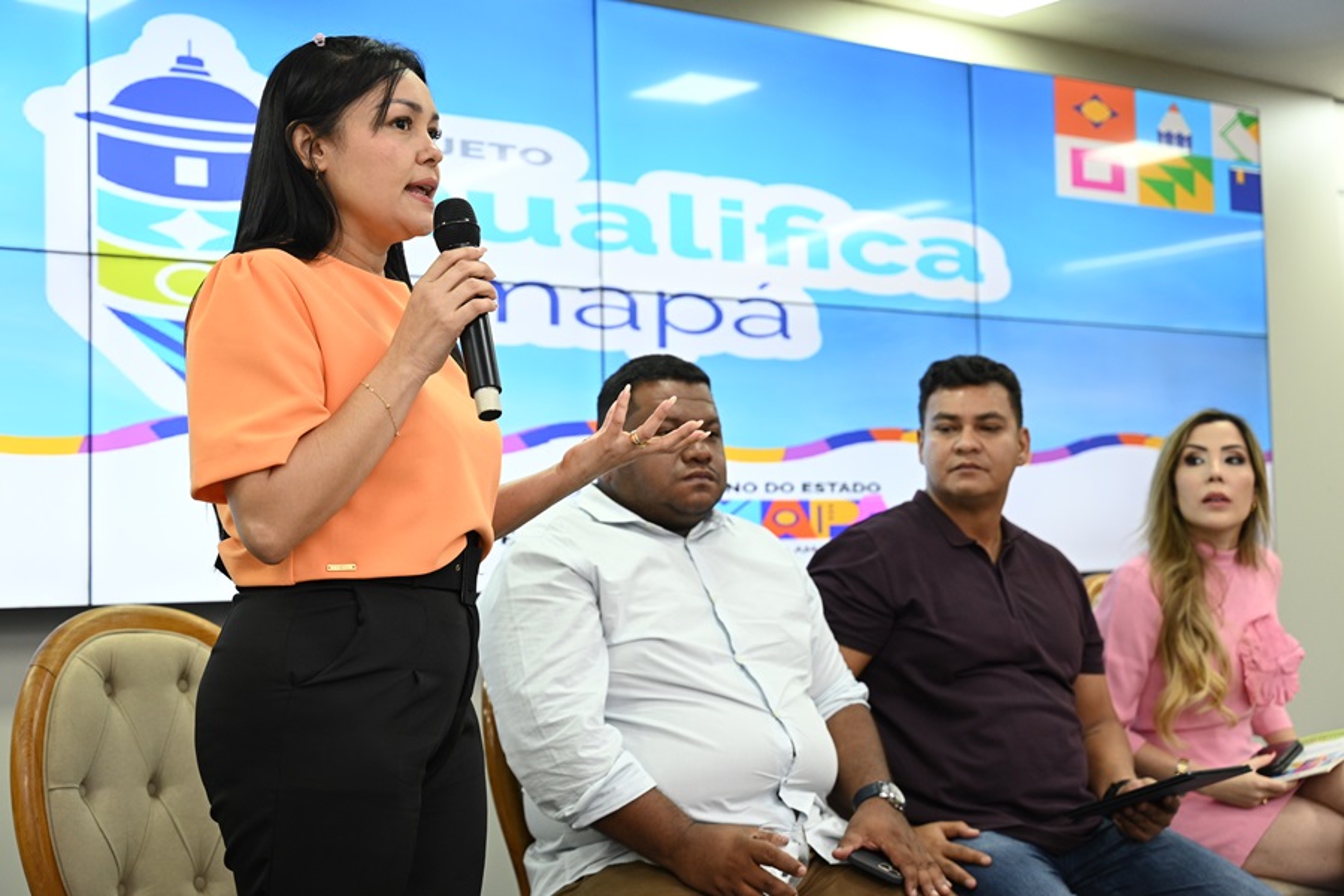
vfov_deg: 25.1
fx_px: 2016
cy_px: 448
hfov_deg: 36.9
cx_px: 672
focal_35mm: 54
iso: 1000
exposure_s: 1/200
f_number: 3.5
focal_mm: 54
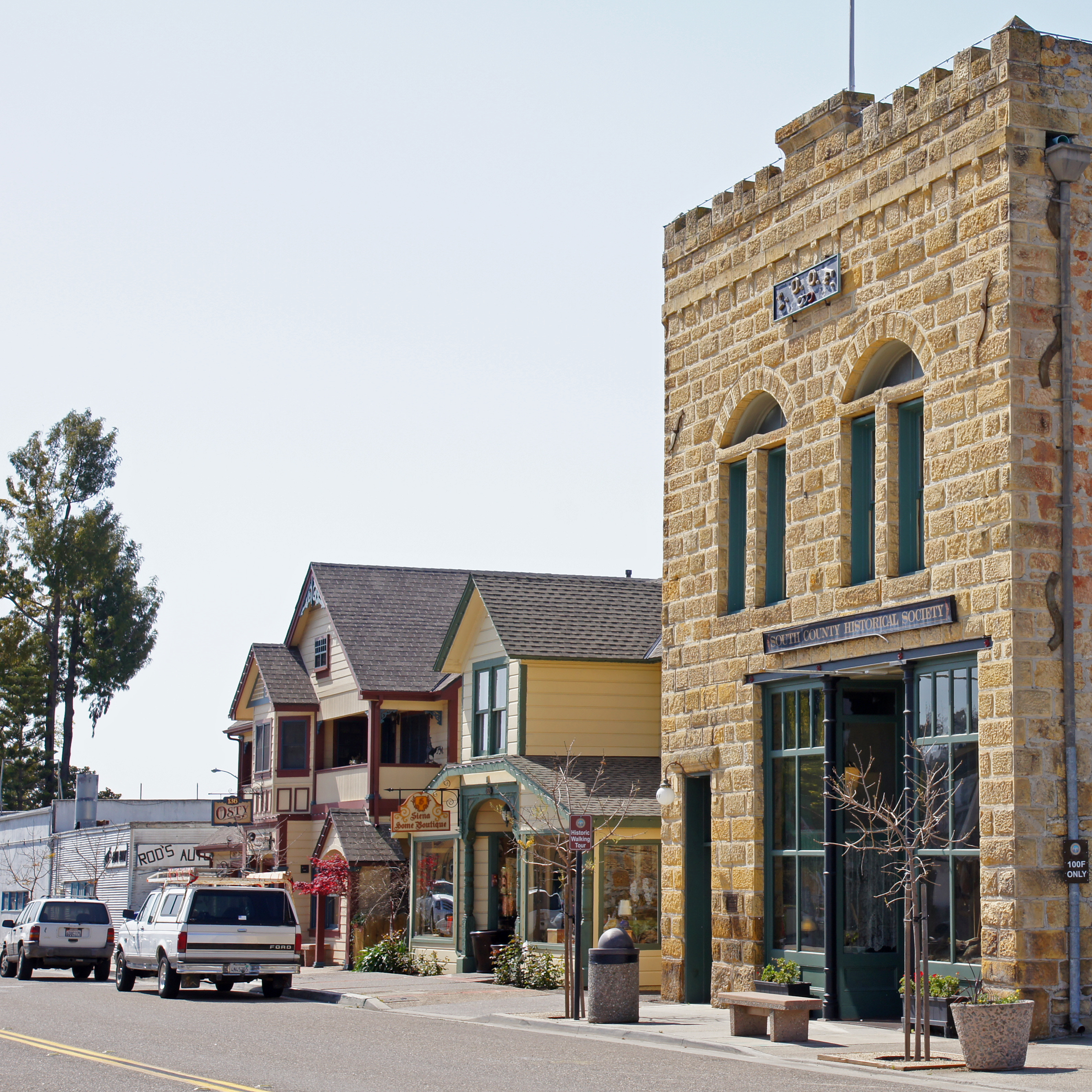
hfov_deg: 25.2
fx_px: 2414
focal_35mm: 68
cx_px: 806
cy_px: 550
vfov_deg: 25.5
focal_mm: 35
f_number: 10
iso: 100
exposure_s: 1/125
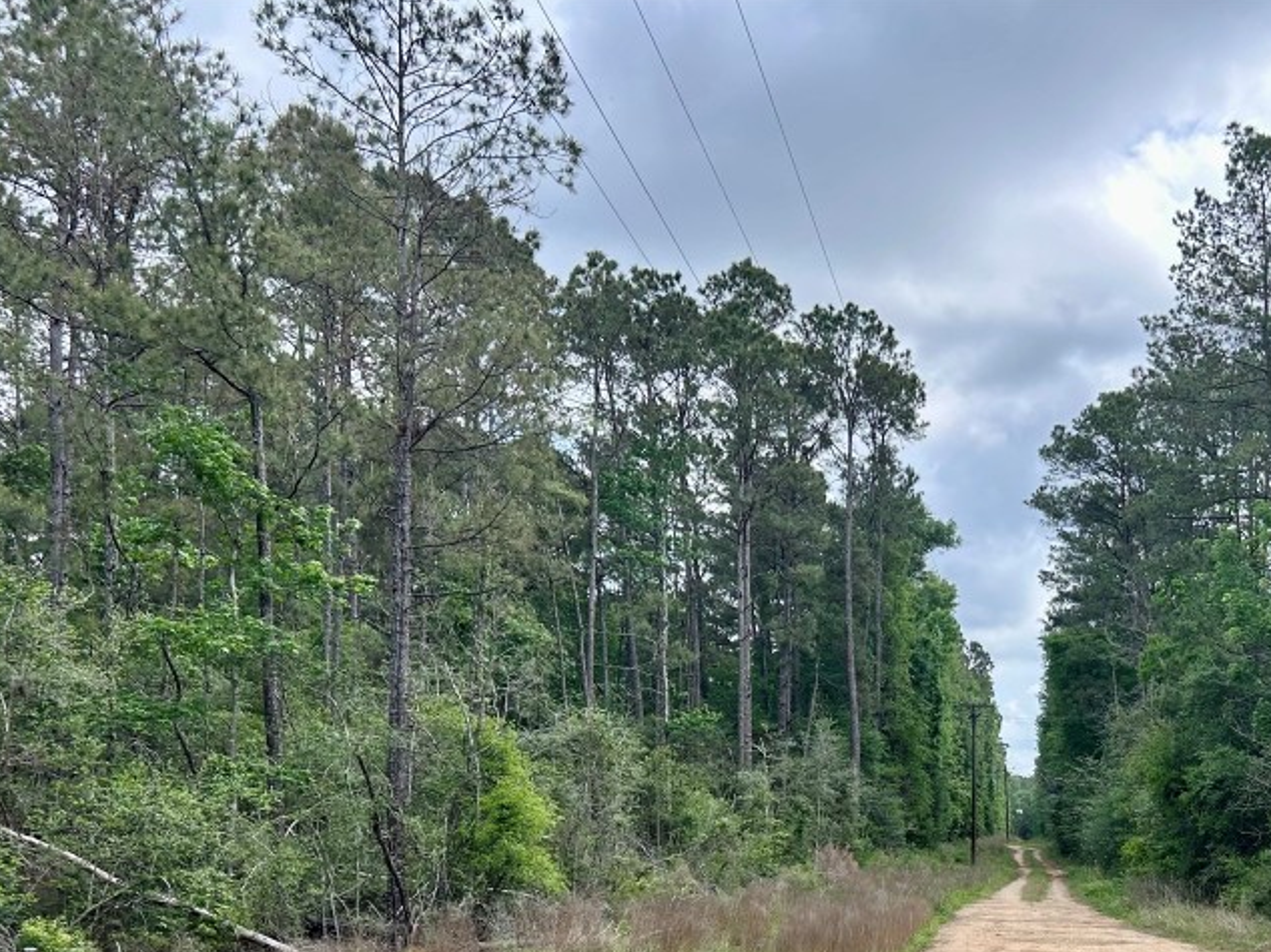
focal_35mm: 42
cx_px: 844
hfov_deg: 44.2
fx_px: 1542
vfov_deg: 33.3
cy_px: 764
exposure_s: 1/1511
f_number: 1.5
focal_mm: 5.7
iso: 50
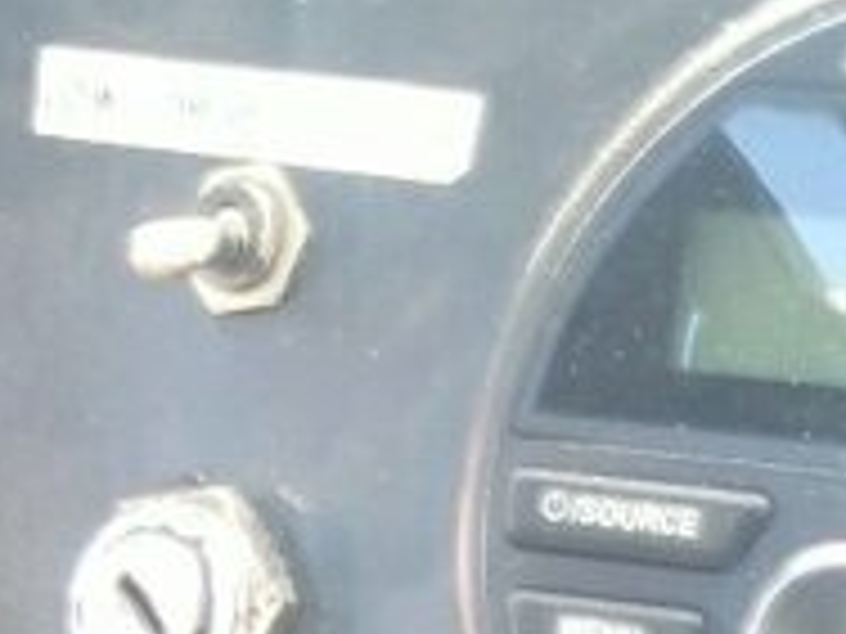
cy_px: 1978
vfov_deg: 7.7
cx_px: 522
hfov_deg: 11.9
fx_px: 4057
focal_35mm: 166
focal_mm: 5.4
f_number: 1.8
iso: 80
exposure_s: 1/60.2
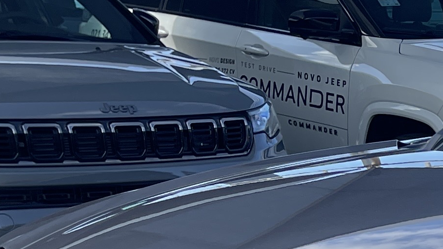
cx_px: 766
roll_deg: -1.6
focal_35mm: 121
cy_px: 431
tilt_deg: -15.5
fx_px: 1422
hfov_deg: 15.5
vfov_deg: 9.6
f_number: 1.6
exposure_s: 1/717
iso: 32
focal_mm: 5.1
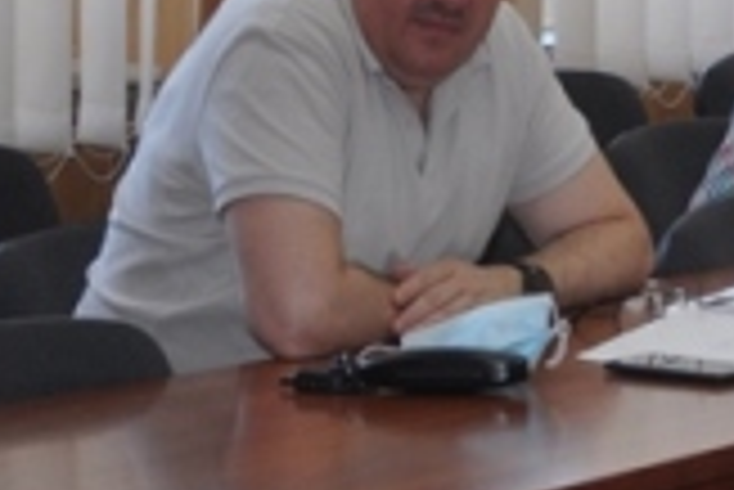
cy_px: -238
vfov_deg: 7.0
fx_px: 3956
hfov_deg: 10.1
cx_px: 1263
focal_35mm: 194
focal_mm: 35
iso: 450
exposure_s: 1/125
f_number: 5
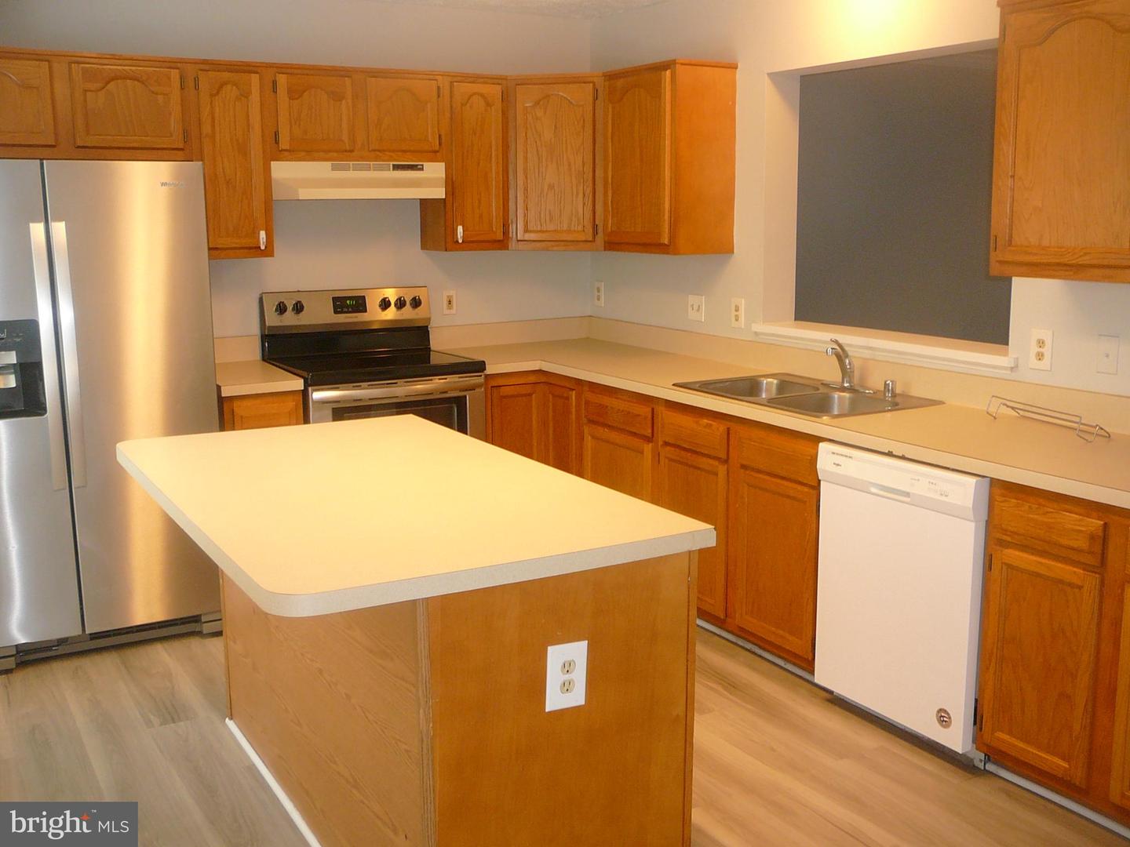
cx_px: 565
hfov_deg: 52.6
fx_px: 1143
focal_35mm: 35
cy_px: 424
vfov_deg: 40.7
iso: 100
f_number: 2.8
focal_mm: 5.2
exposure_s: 1/10
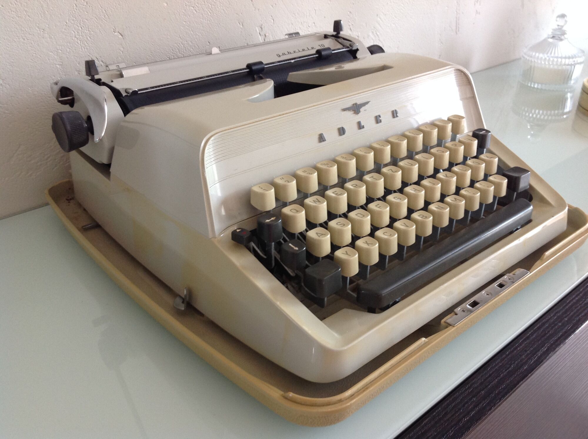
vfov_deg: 40.6
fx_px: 594
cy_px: 220
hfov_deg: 52.7
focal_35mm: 35
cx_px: 294
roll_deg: -0.6
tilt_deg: -30.3
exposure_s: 1/15
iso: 125
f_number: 2.4
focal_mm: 4.28
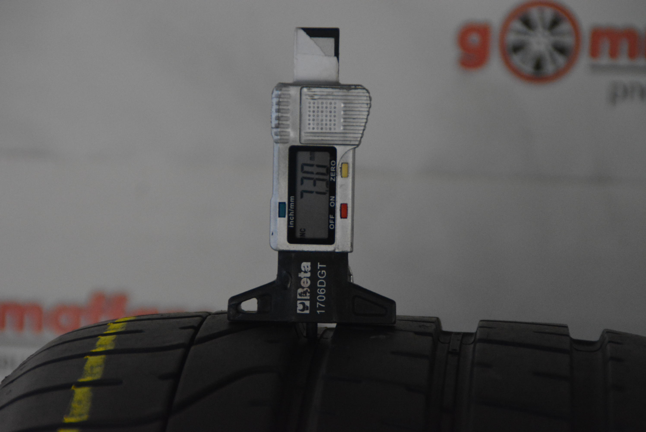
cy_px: 216
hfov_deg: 6.9
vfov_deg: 4.6
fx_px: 5387
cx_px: 323
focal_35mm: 300
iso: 3200
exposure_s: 1/250
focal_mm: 200
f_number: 6.3
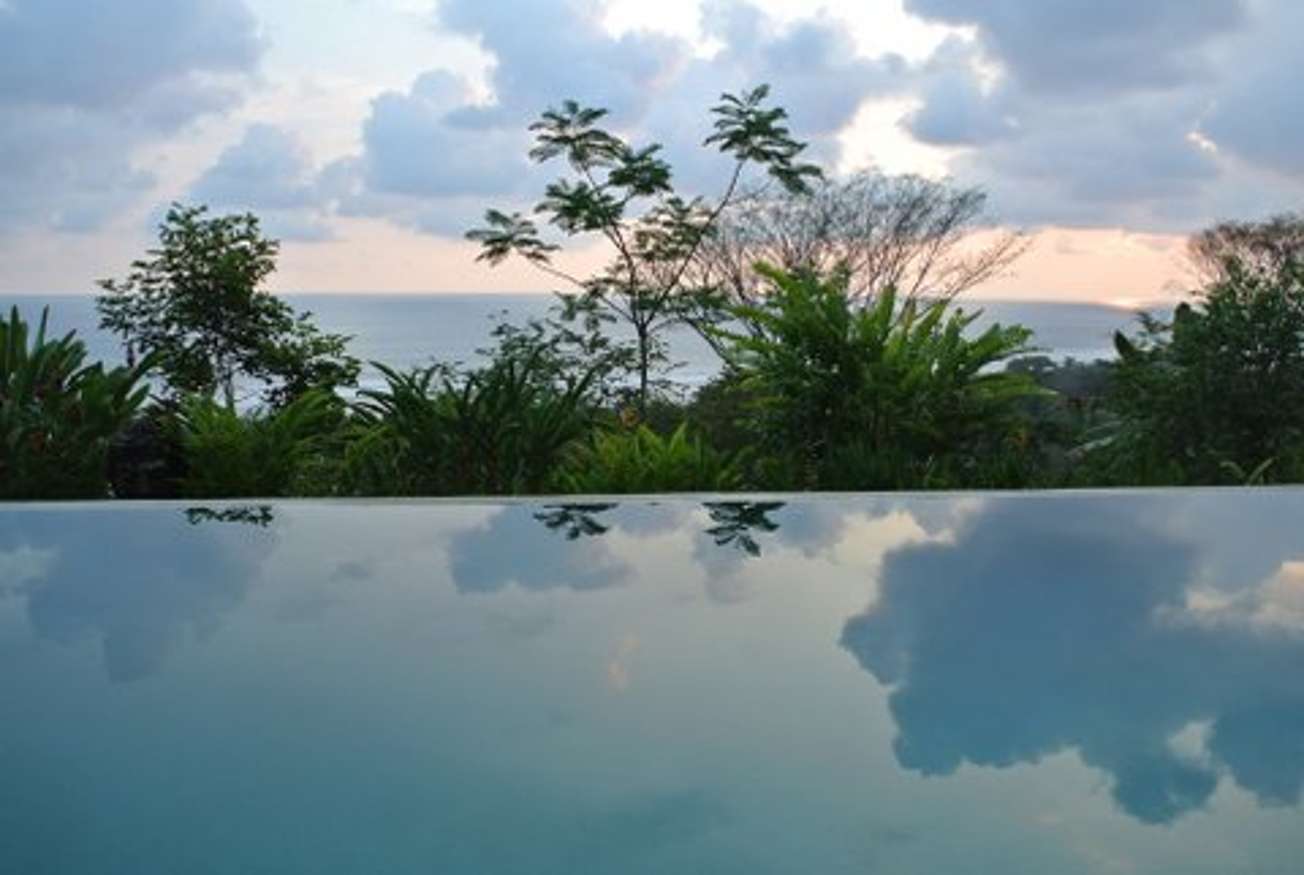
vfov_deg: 48.1
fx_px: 980
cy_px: 438
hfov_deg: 67.3
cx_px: 652
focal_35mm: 27
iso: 200
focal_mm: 10
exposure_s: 1/400
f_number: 2.8
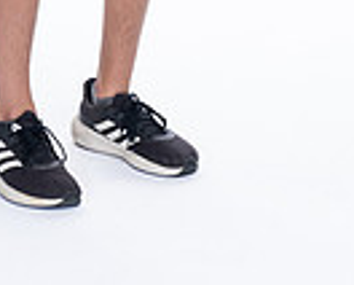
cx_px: 131
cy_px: -307
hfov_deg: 9.7
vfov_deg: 7.5
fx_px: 2078
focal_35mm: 198
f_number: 5.6
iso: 400
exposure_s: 1/250
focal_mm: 62
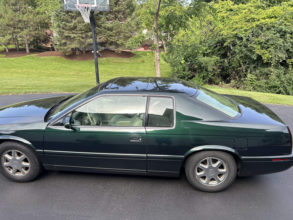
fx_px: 220
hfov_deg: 67.3
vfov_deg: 53.1
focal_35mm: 26
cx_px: 146
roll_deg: +0.7
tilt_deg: -20.3
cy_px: 110
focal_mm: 5.7
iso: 50
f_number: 1.5
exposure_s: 1/924
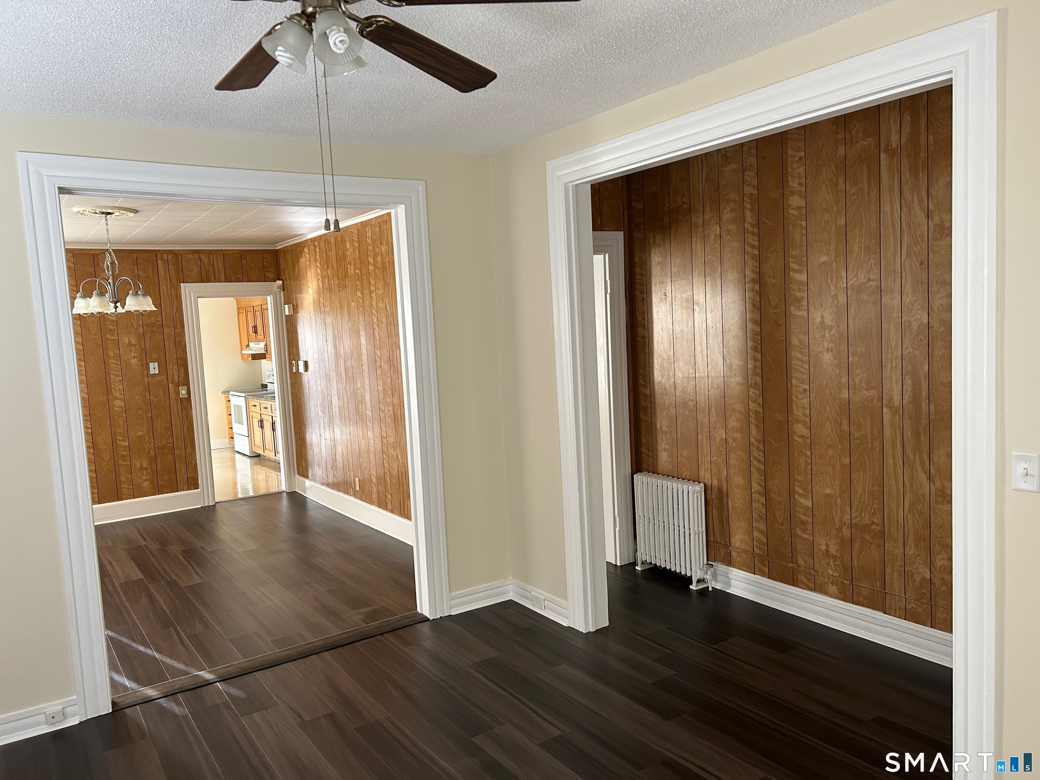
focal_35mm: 26
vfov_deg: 53.1
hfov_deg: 67.3
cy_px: 390
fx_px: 781
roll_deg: +2.8
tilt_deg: -4.2
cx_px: 520
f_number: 1.5
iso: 125
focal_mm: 5.7
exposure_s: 1/60
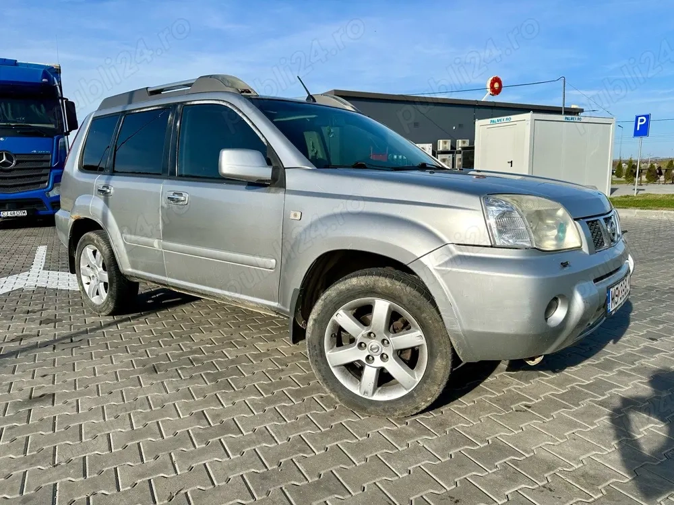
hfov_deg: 71.6
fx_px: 467
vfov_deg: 56.8
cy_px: 252
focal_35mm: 24
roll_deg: +0.6
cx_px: 337
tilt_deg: -10.3
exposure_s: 1/5848
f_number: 1.78
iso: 80
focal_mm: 6.86
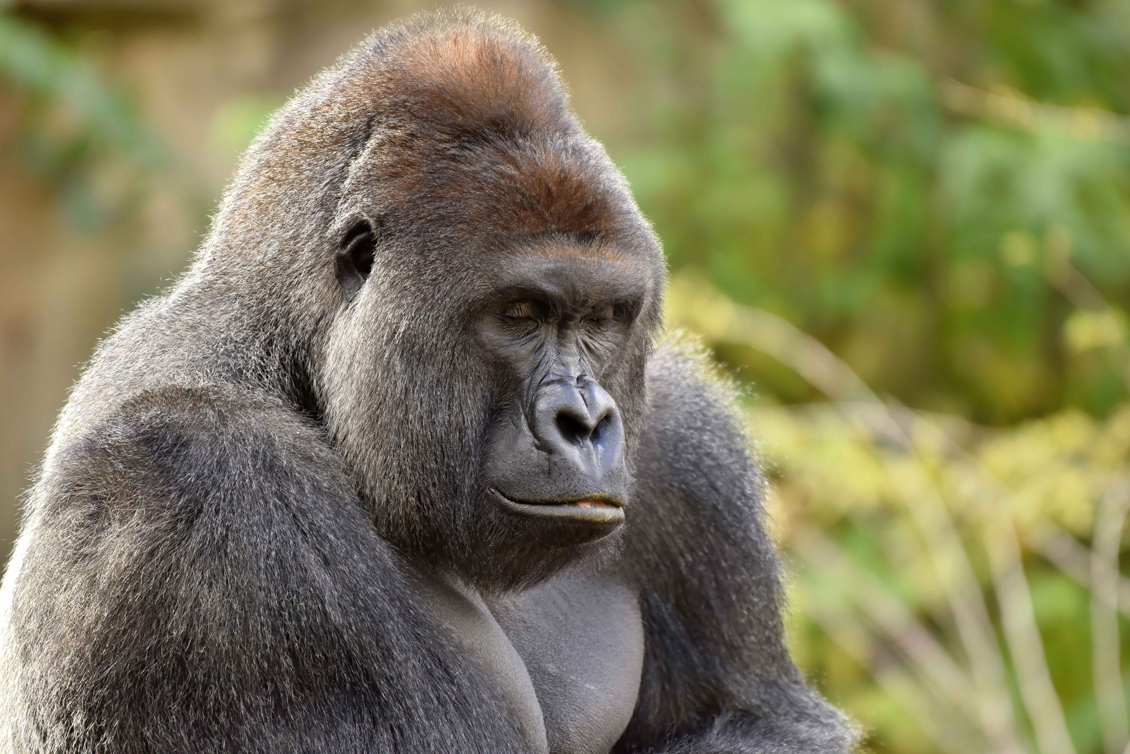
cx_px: 565
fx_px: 15698
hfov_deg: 4.1
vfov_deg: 2.8
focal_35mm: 500
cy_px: 377
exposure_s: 1/400
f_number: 5.6
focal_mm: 500
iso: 800
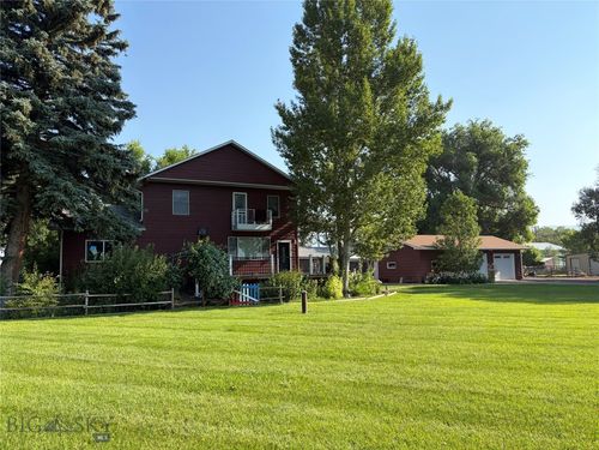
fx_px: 450
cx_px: 300
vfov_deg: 53.1
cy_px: 225
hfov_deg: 67.3
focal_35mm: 26
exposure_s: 1/2364
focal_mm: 5.96
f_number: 1.6
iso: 64
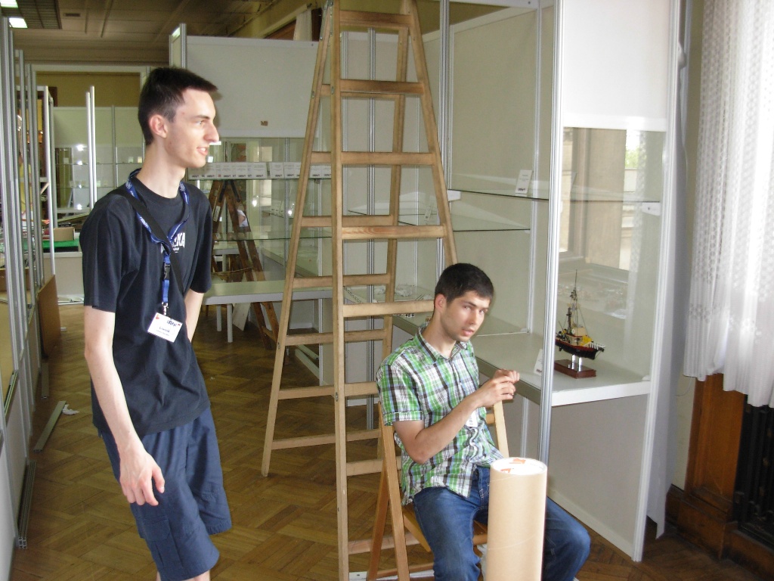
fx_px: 850
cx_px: 387
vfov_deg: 37.7
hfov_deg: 49.0
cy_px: 290
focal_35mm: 38
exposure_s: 1/36.9
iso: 200
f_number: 2.9
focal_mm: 6.3
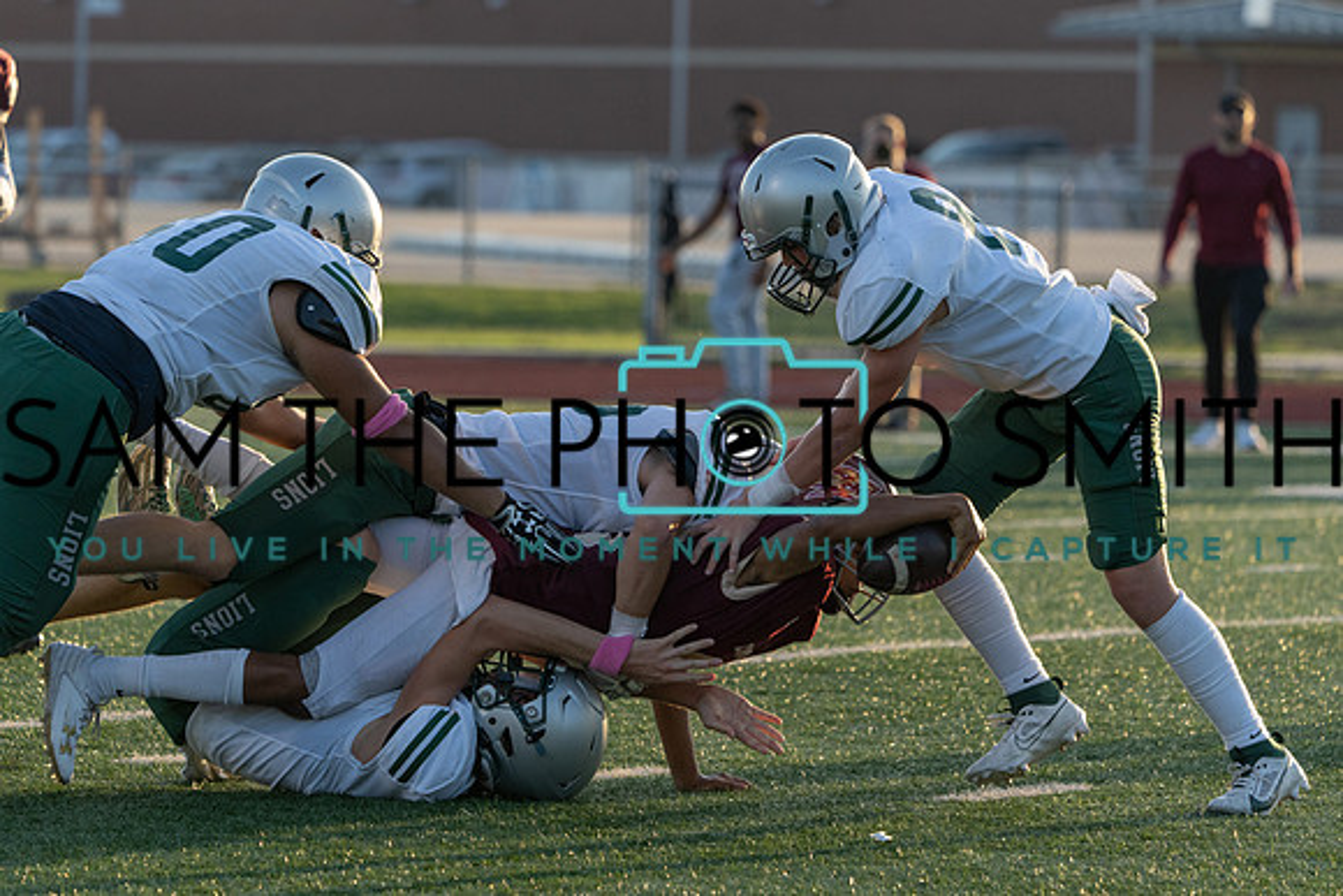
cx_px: 672
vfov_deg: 4.7
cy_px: 448
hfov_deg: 7.0
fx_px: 10970
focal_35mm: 294
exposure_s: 1/1000
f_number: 7.1
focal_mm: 294
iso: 1000
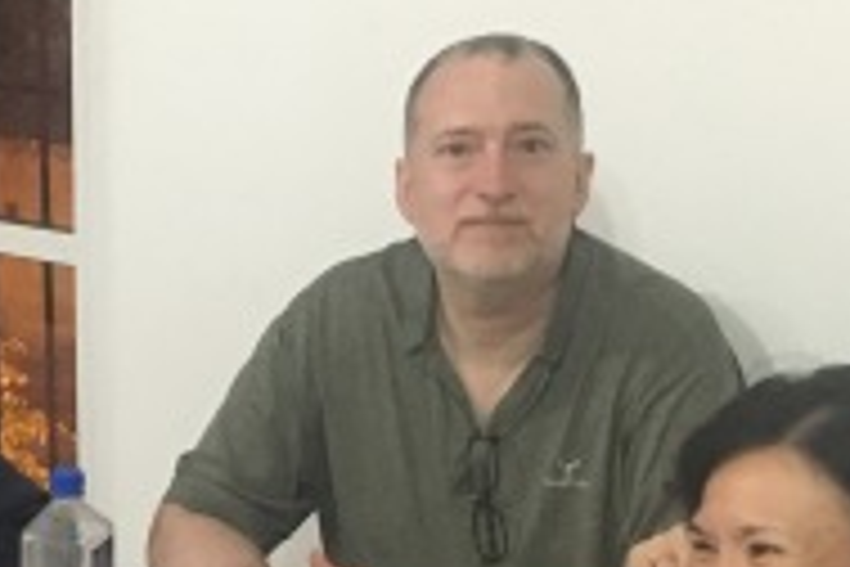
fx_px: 2408
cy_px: 554
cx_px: 22
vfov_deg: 13.3
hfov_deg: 19.5
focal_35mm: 102
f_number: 2.2
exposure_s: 1/17
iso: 320
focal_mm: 4.15
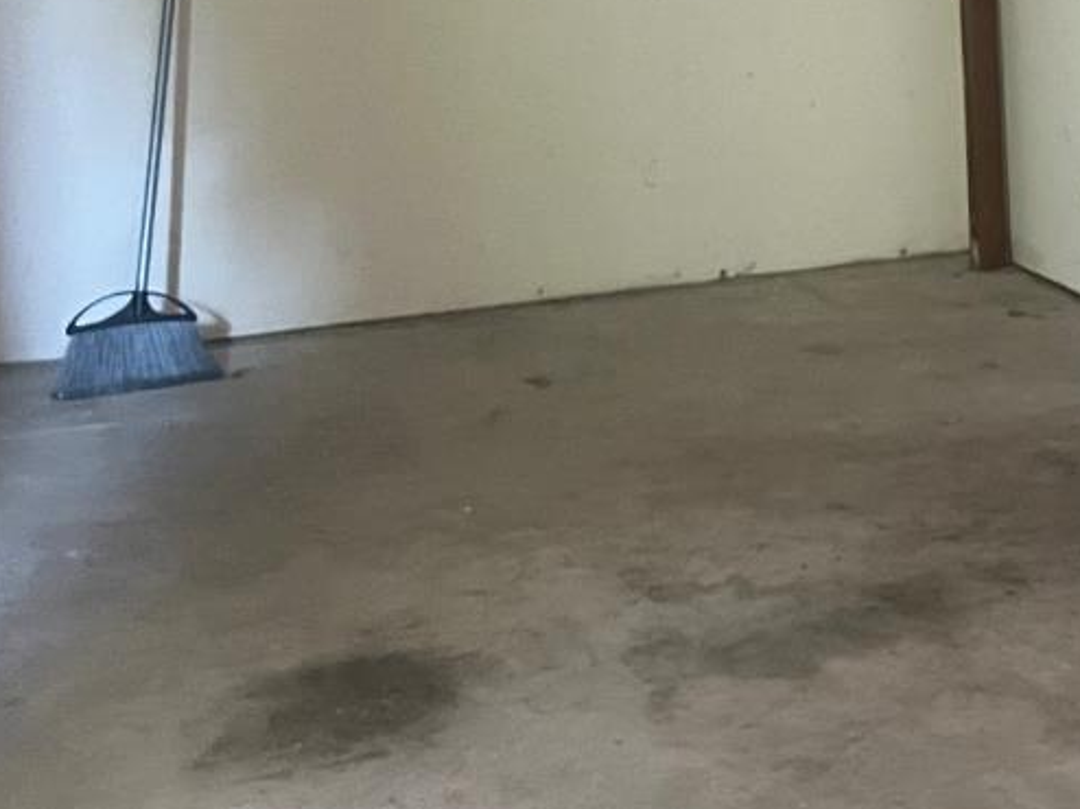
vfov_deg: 18.4
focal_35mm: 79
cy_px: 113
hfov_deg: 21.1
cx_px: 1592
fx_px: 2464
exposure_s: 1/40
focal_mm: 5.7
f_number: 1.5
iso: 500
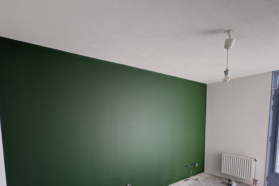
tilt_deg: -5.9
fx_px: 155
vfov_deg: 59.5
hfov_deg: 83.9
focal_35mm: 20
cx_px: 132
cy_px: 133
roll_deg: +0.9
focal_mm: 2.22
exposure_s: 1/99
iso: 64
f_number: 2.2
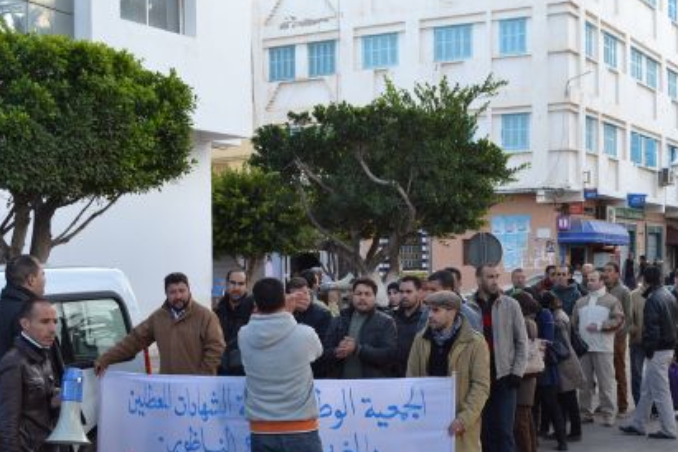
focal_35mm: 56
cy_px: 333
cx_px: 373
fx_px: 1055
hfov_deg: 35.6
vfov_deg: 24.0
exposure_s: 1/125
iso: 110
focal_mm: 24
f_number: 5.6
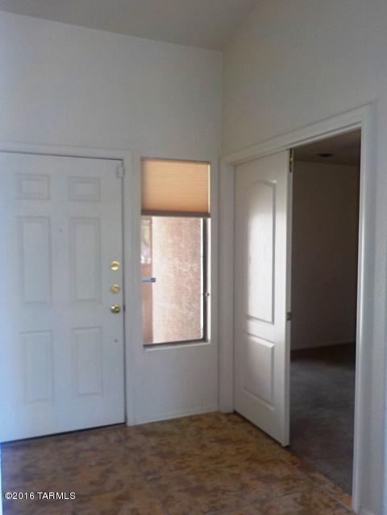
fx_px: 447
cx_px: 194
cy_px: 258
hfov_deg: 46.8
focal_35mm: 30
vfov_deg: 60.0
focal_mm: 4.1
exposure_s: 1/30
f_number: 3.3
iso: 125
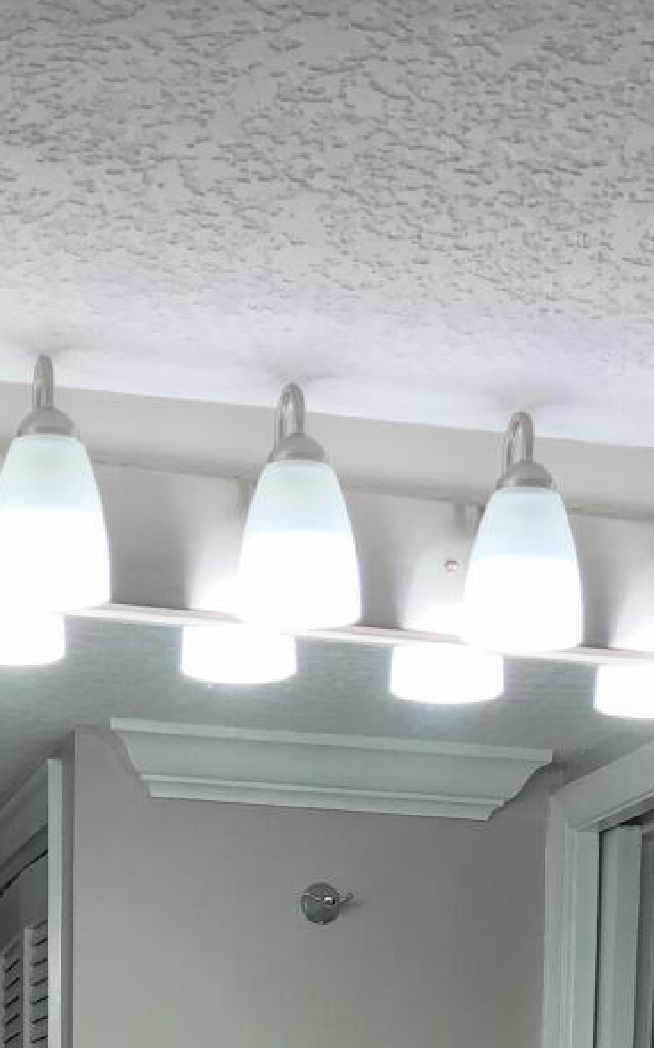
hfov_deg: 12.9
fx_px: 2883
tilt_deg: -5.6
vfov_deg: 18.2
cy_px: 1602
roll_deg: -0.7
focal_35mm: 101
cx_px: 347
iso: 64
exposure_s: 1/120
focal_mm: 4
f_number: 1.8
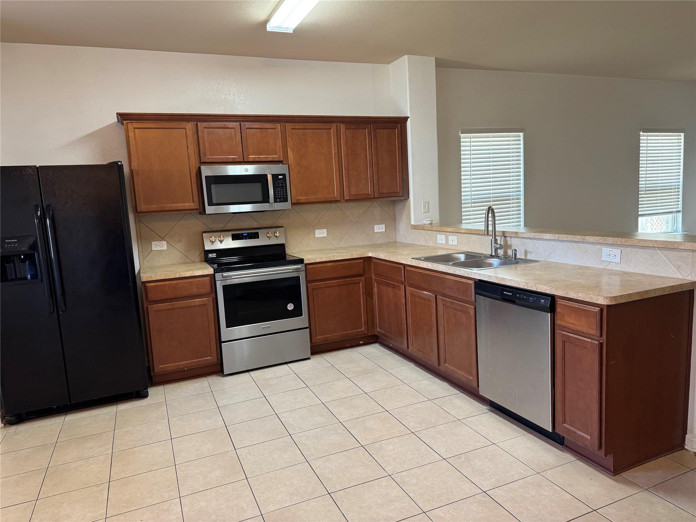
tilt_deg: -8.3
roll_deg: +2.9
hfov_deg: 71.6
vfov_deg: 56.8
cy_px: 261
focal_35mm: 24
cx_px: 348
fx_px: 483
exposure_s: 1/60
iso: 250
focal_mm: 6.76
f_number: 1.78
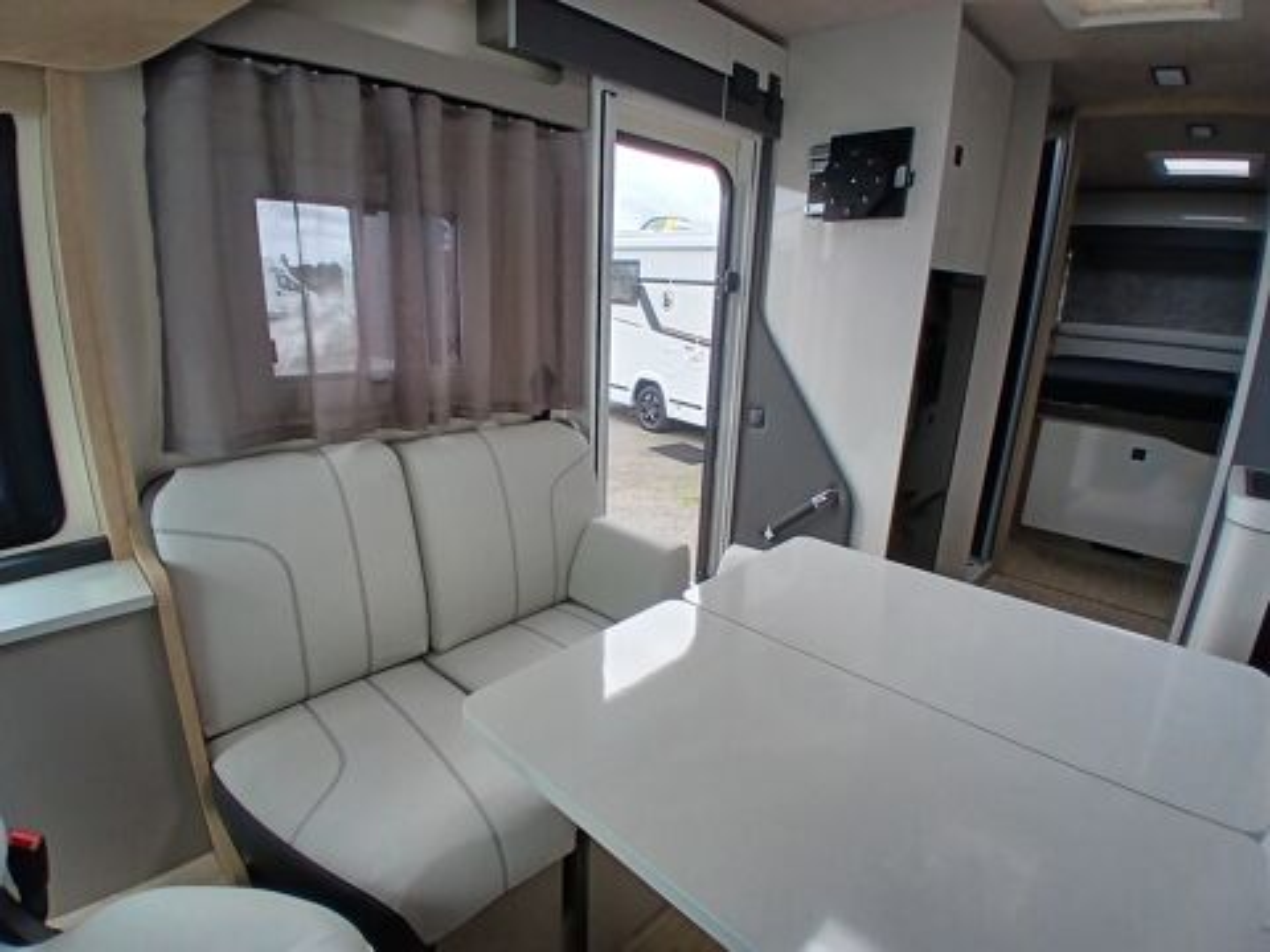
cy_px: 476
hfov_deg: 91.0
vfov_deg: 74.7
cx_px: 635
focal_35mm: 17
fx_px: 624
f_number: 2.2
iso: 50
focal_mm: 1.4
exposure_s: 1/143
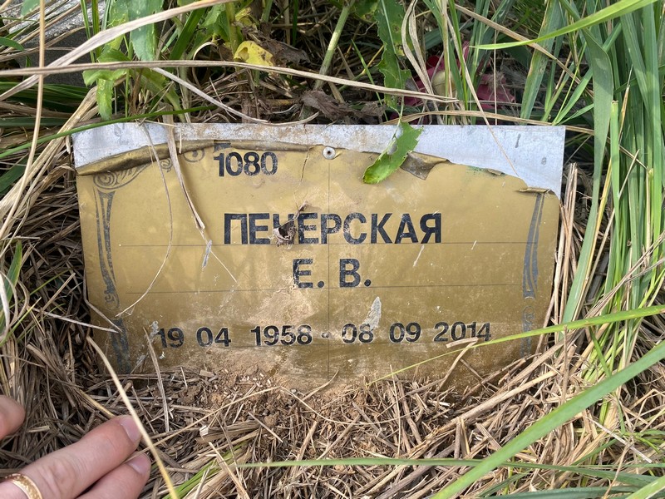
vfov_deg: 53.1
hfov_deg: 67.3
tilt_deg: -51.0
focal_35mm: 26
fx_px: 499
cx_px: 332
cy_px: 250
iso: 32
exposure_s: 1/400
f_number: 1.8
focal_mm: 4.25
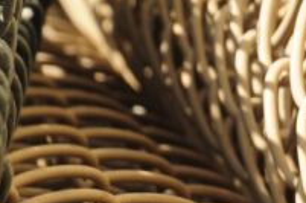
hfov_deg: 4.0
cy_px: 11
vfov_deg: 2.6
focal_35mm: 516
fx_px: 4376
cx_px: 583
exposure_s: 1/250
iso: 200
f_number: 10
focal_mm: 90
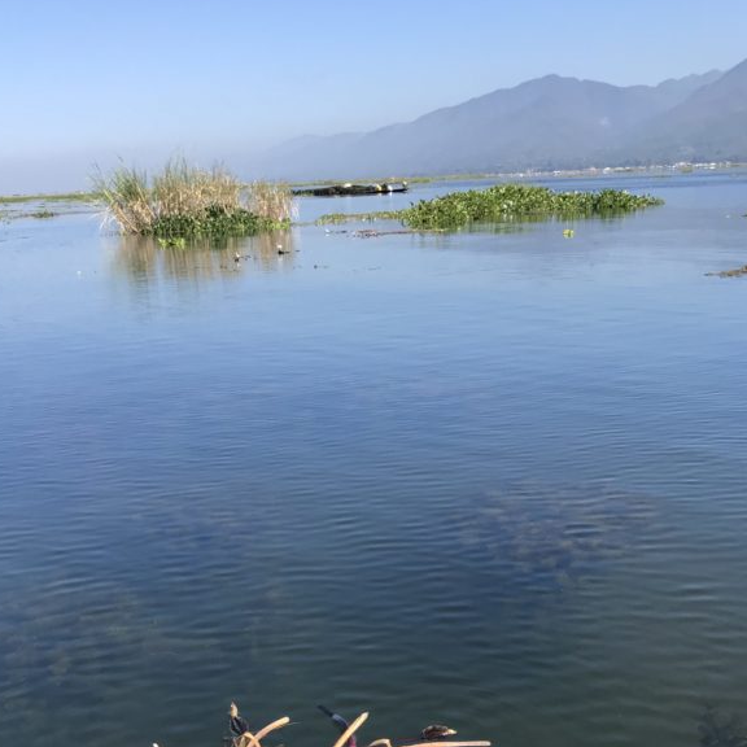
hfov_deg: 38.3
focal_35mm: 44
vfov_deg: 36.7
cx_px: 355
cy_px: 624
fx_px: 1074
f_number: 1.8
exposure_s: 1/1140
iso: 20
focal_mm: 3.99
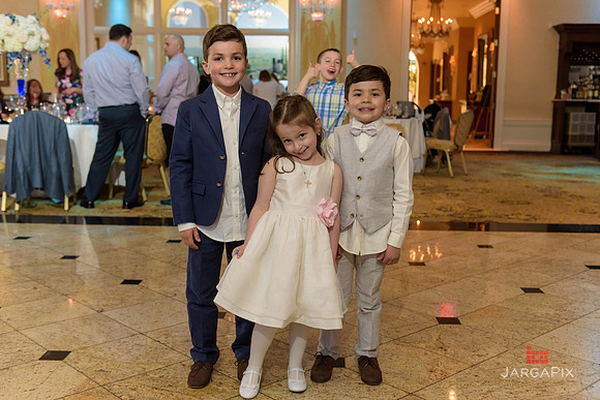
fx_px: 667
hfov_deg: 48.4
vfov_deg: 33.4
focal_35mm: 40
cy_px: 200
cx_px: 300
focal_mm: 40
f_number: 3.2
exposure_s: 1/125
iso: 1600
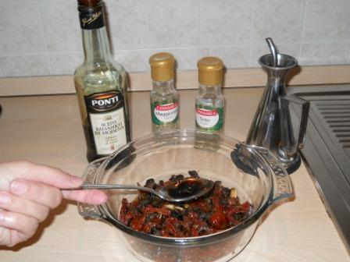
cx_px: 175
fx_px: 415
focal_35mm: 41
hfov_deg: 45.8
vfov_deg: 35.1
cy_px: 131
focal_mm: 6.72
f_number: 3.1
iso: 80
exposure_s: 1/30
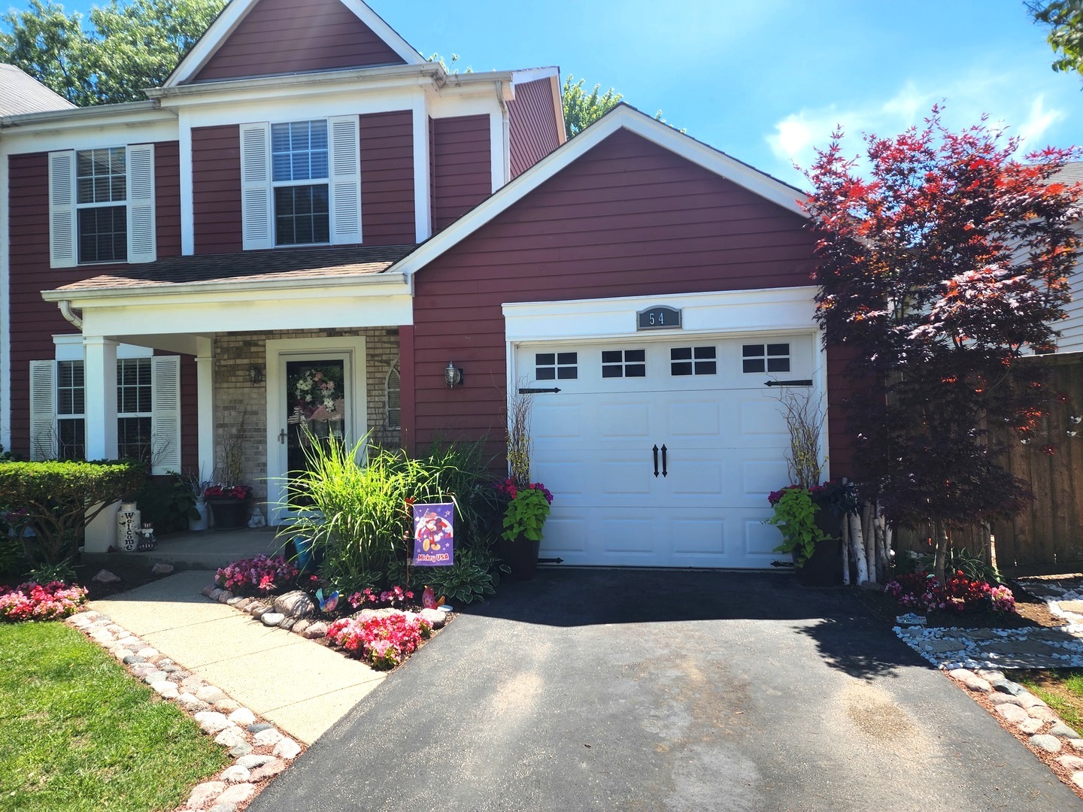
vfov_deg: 58.9
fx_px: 720
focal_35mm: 23
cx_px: 542
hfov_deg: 73.9
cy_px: 406
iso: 12
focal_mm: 6.4
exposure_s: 1/628
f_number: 1.8
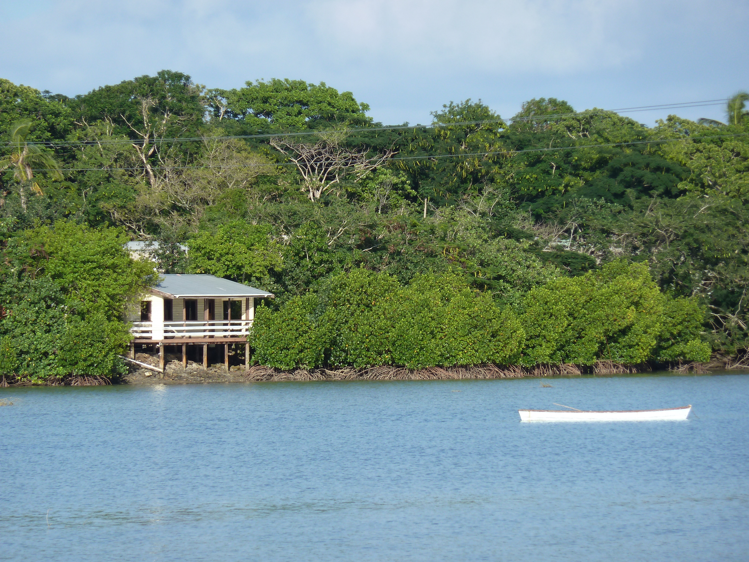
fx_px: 5626
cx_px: 374
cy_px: 281
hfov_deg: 7.6
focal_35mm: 260
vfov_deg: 5.7
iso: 80
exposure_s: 1/320
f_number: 4.7
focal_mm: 42.6
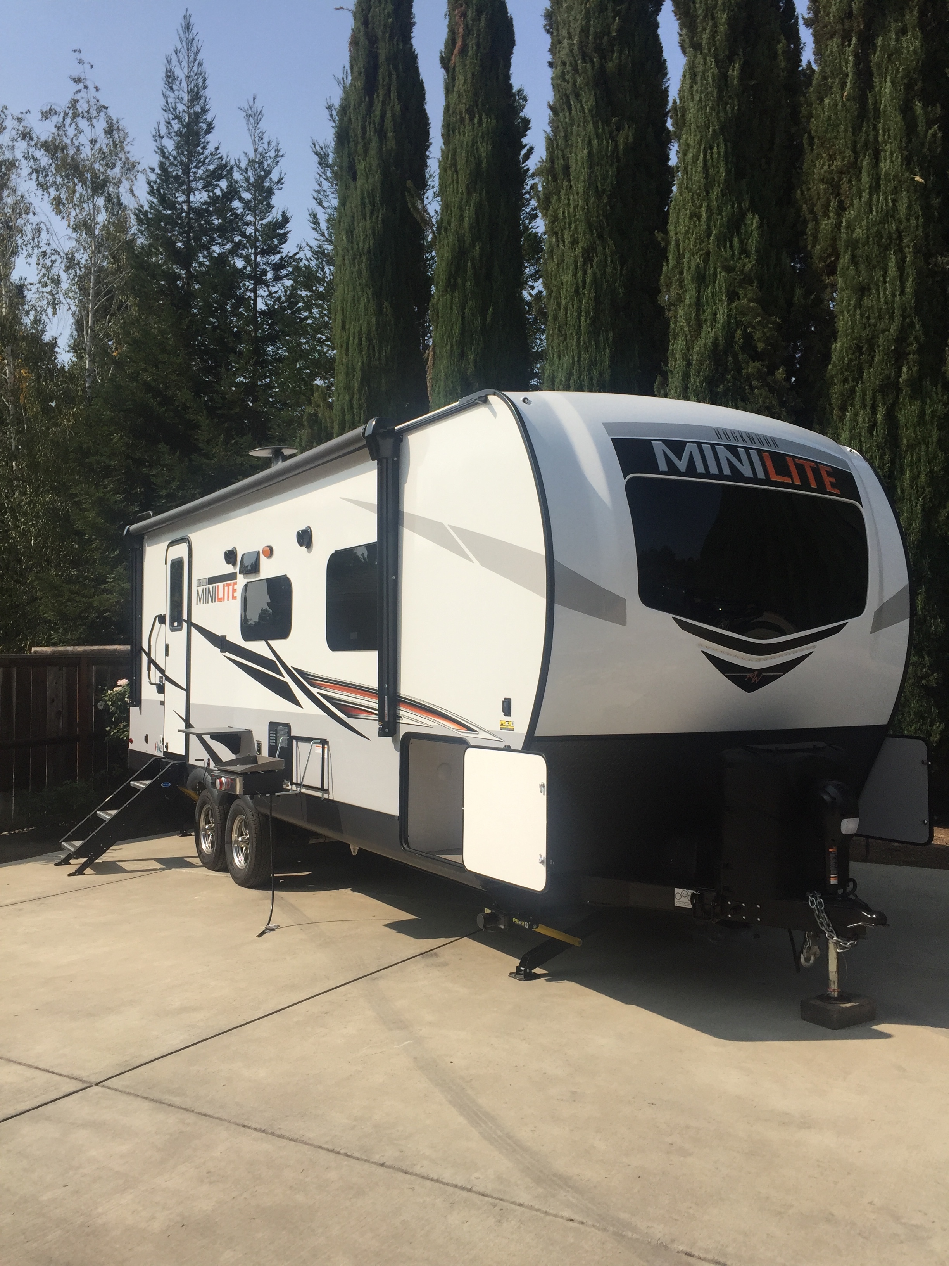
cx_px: 474
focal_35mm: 29
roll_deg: -0.1
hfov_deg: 48.2
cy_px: 633
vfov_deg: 61.7
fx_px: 1060
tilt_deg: +3.0
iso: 32
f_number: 2.2
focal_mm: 4.15
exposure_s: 1/2825
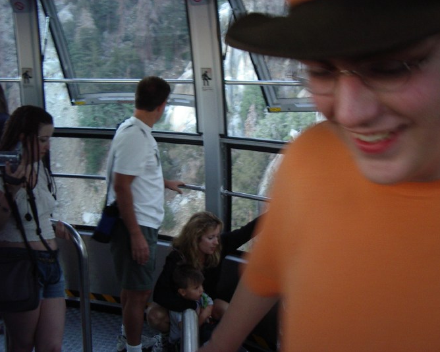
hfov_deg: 45.8
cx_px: 212
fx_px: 521
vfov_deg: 37.3
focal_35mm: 40
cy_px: 175
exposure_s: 1/25
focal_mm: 5.8
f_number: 2.6
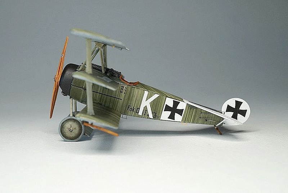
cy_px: 96
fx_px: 360
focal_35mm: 45
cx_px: 144
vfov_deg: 29.9
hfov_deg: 43.6
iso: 500
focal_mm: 30
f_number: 16
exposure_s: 1/80
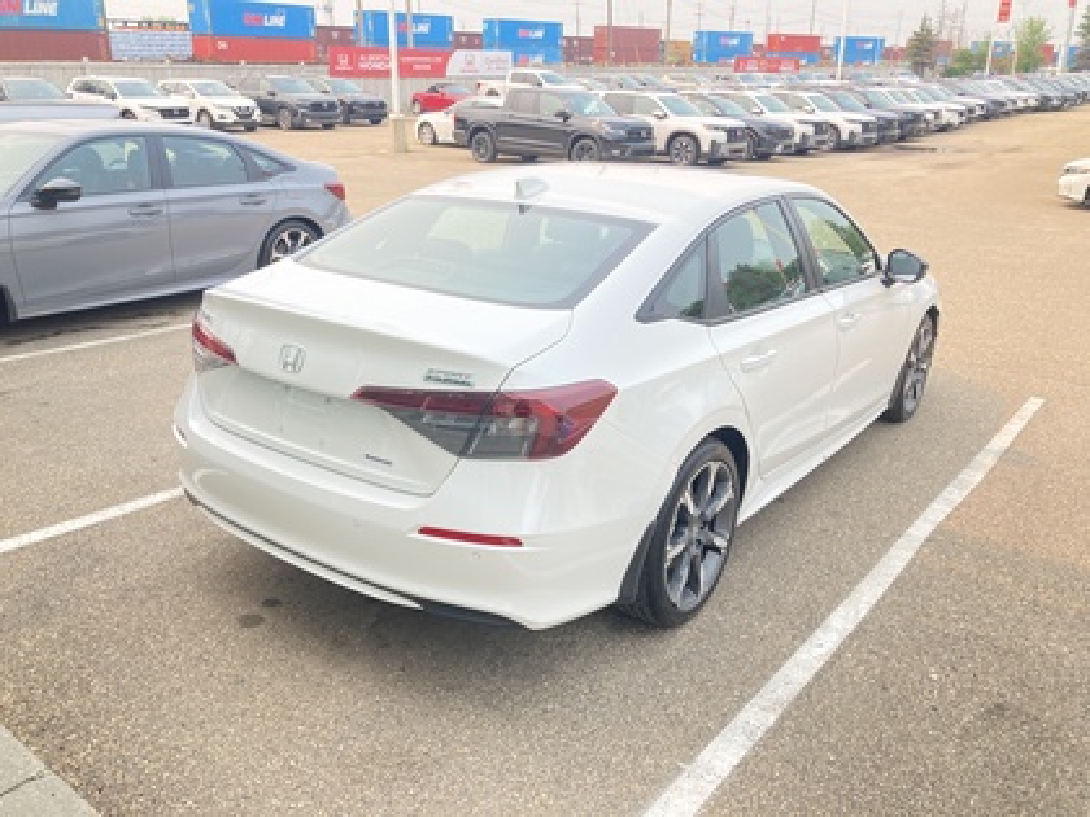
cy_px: 408
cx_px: 545
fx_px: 882
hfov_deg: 63.4
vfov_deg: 49.7
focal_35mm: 28
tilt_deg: -20.9
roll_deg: -0.6
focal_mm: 3.99
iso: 20
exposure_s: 1/505
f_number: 1.8
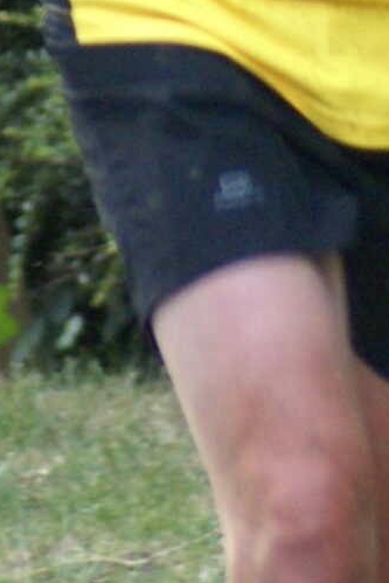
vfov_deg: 0.9
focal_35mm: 2309
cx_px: 422
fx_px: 37396
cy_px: -97
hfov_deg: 0.6
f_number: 5.6
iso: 800
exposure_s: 1/100
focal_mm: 300
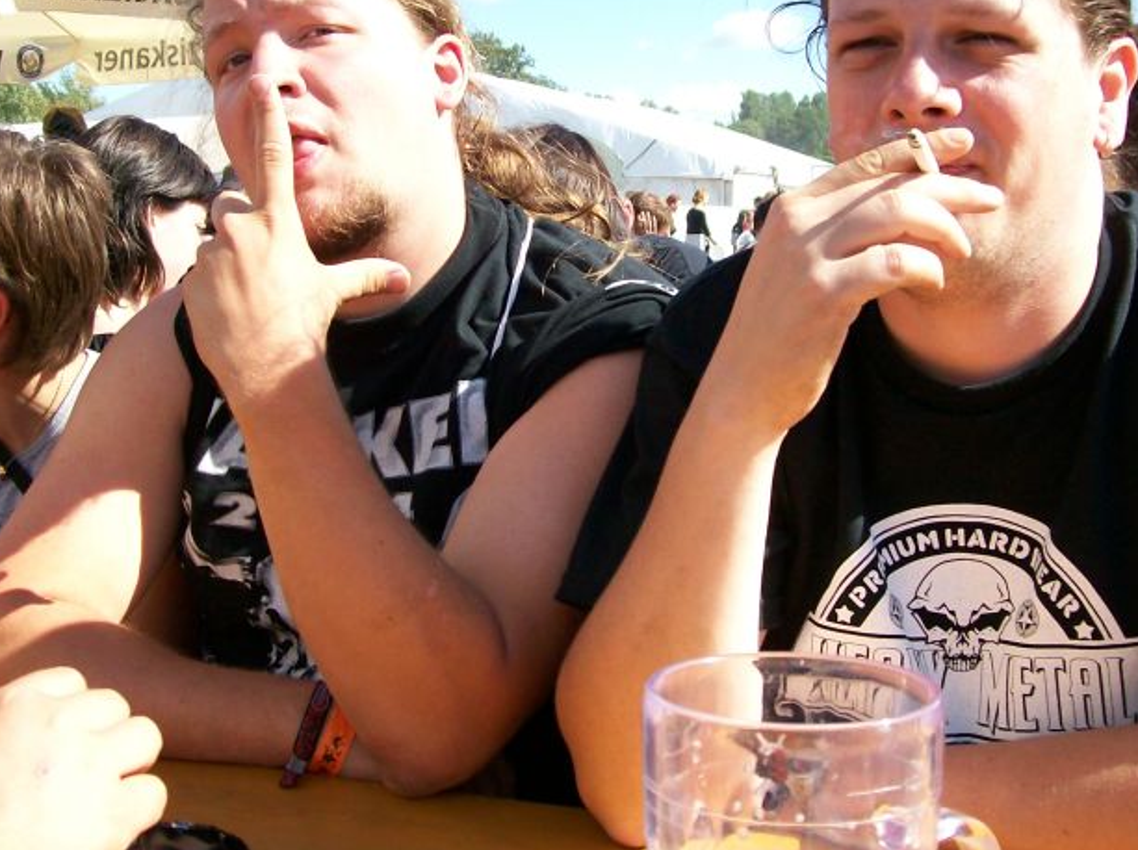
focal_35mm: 47
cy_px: 367
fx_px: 1543
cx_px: 475
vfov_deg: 30.8
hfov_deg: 40.4
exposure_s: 1/796
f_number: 2.7
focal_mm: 6
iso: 80
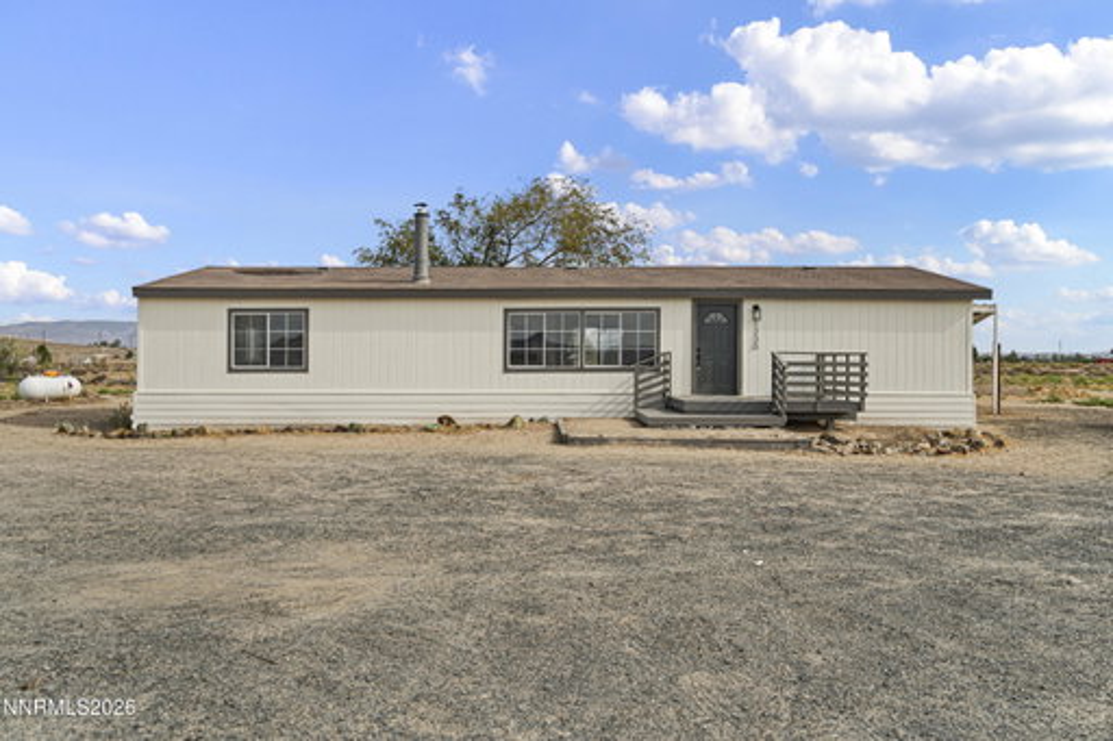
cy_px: 370
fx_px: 834
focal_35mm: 27
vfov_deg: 47.9
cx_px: 556
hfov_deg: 67.4
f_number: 8
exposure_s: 1/30
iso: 100
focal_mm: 18
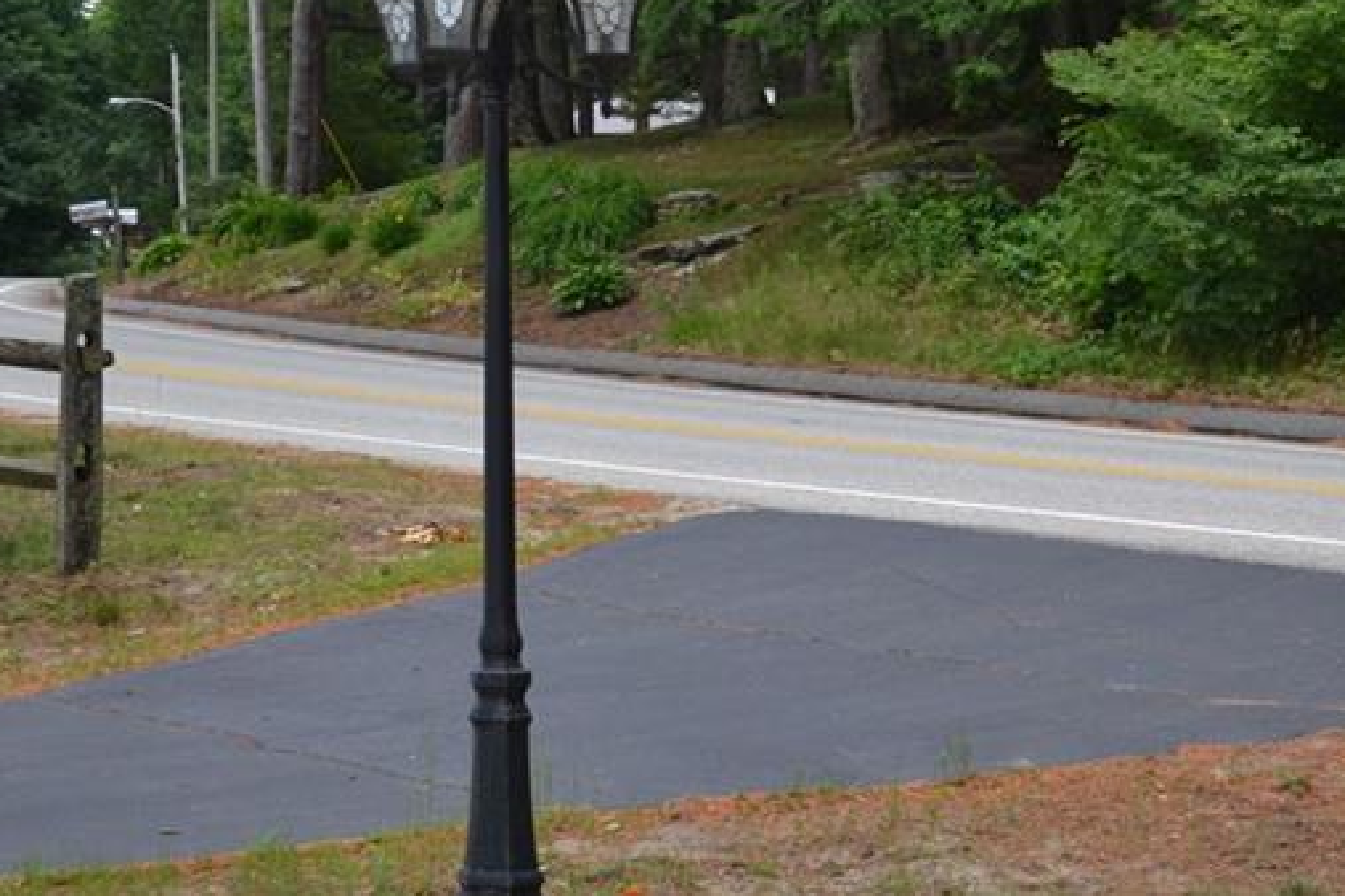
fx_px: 3960
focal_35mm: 106
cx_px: 764
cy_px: 323
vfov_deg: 12.9
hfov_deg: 19.3
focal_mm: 35
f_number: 5
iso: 110
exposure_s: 1/125
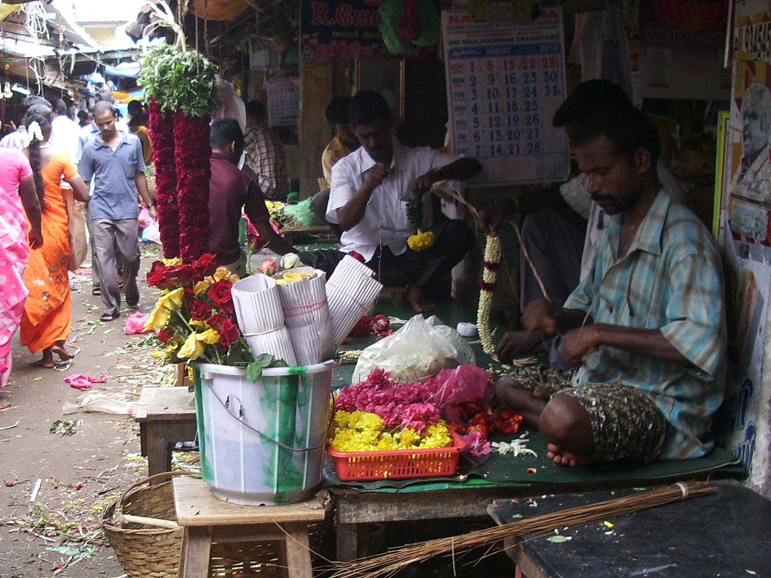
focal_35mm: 50
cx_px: 285
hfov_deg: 37.9
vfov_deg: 29.0
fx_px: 1113
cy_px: 348
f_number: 2.6
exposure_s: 1/80
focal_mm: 5.8
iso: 100
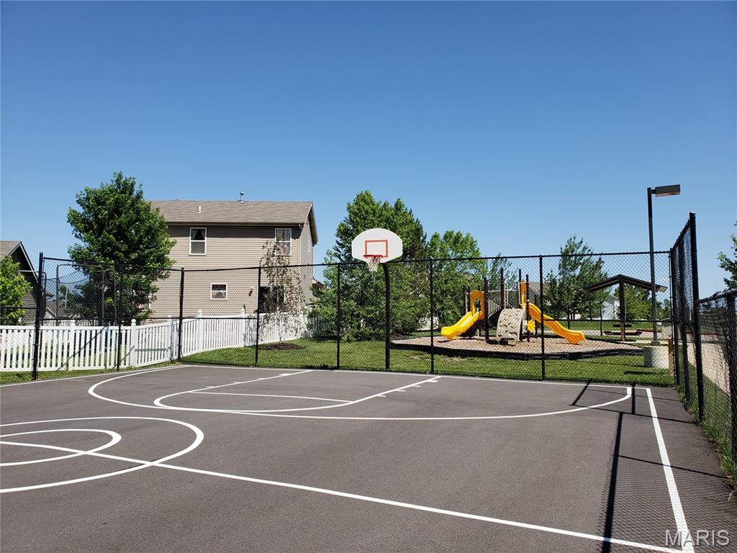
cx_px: 368
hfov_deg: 67.3
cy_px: 276
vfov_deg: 53.1
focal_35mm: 26
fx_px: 554
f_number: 2.4
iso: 50
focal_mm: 4.3
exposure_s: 1/1348
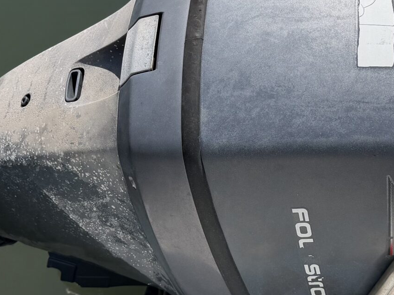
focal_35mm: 72
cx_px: 167
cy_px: 88
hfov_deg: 27.0
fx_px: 820
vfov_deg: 20.3
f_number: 1.78
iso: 80
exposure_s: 1/6711
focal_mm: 6.76
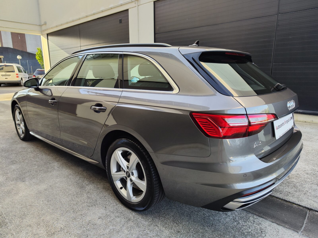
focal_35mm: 23
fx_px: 211
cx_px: 159
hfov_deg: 73.9
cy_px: 119
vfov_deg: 58.9
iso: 50
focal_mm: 7.01
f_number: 1.69
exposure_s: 1/112
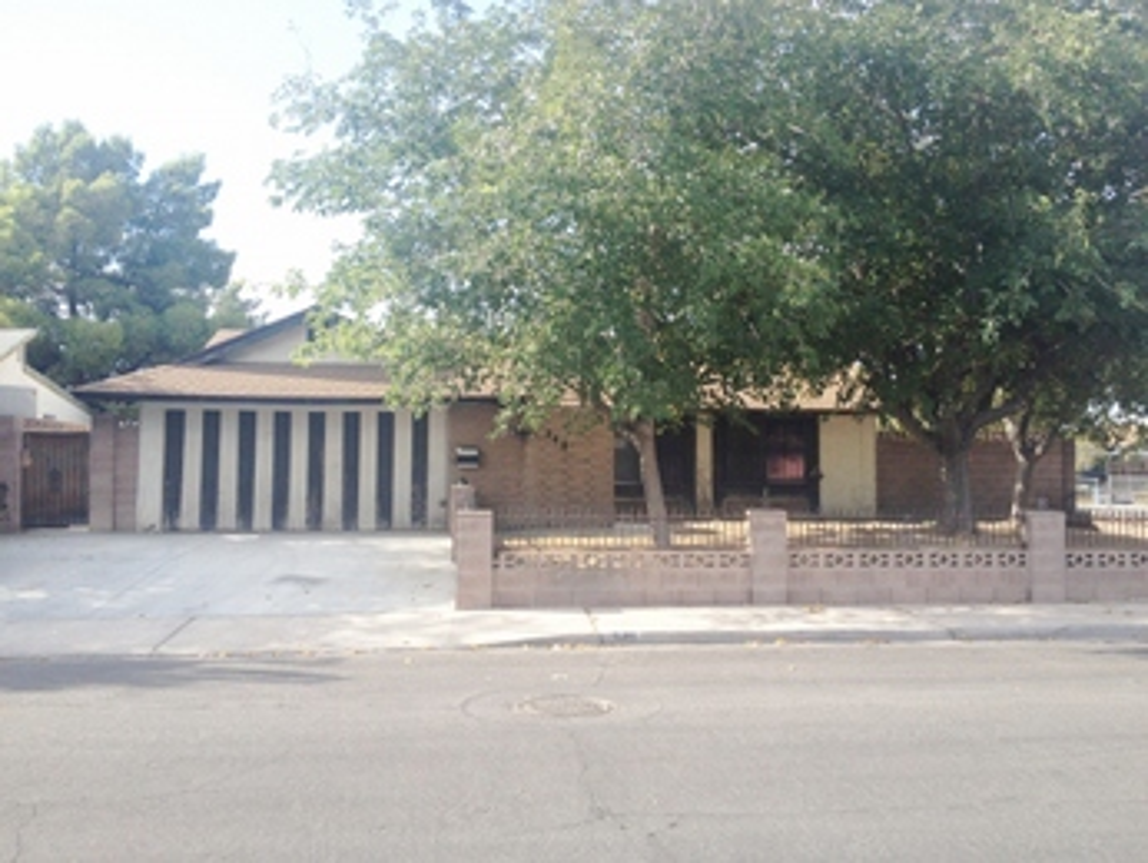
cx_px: 574
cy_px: 432
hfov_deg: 52.6
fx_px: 1162
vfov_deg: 40.7
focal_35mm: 35
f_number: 2.4
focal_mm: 4.28
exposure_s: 1/836
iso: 80
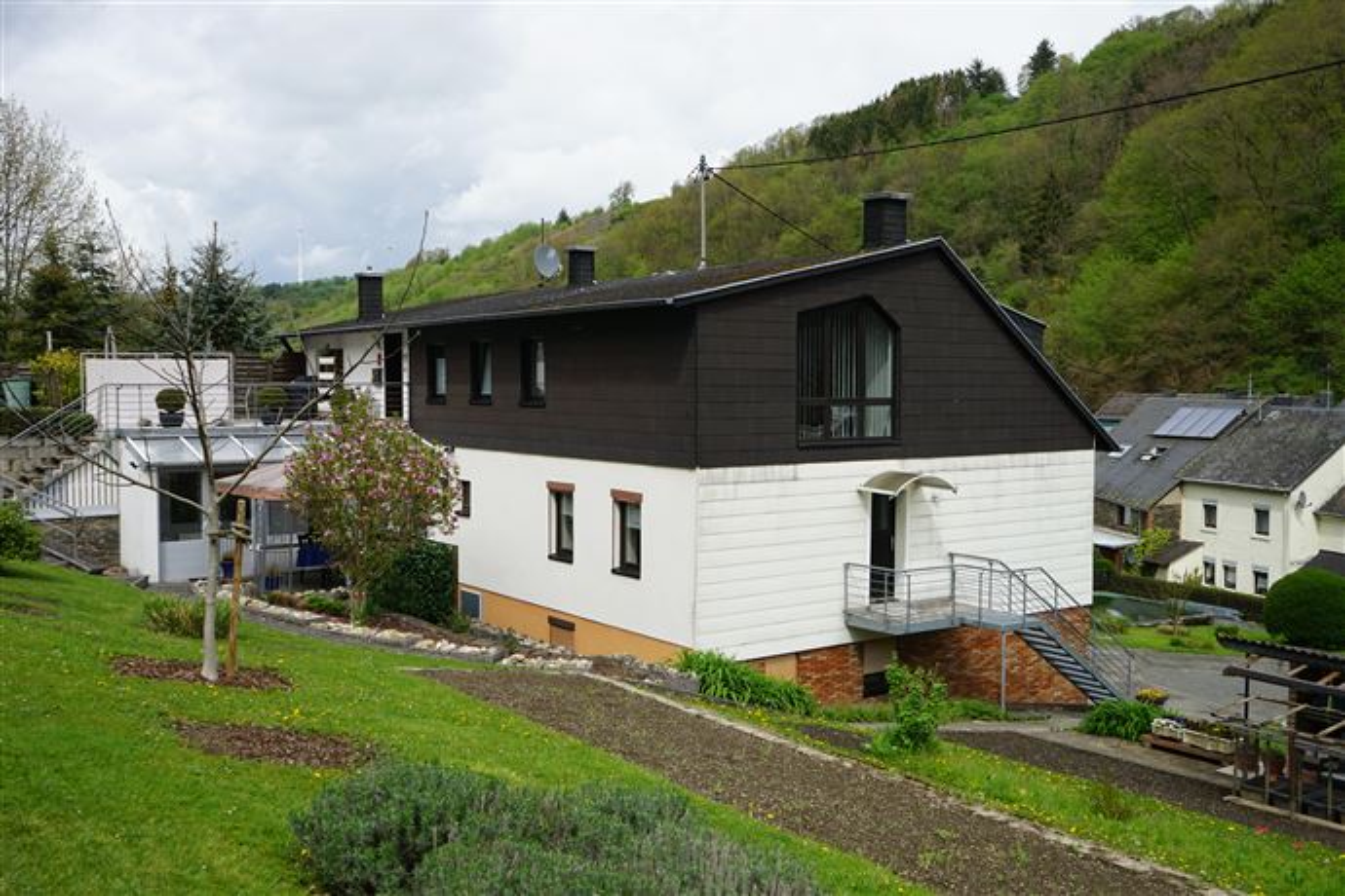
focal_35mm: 33
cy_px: 448
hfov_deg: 57.2
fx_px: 1233
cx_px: 672
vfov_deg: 40.0
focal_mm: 33
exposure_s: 1/100
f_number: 10
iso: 100
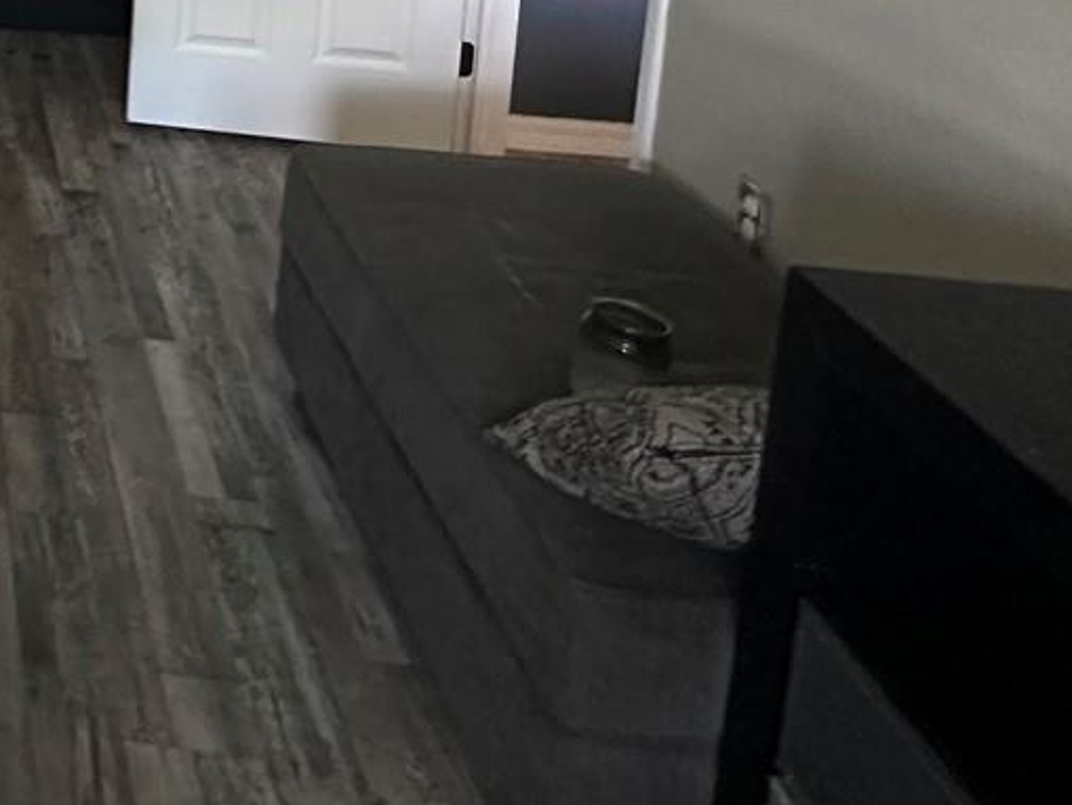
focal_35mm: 44
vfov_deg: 26.3
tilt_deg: -8.0
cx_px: -301
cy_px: -320
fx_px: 1363
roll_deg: -1.0
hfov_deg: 32.8
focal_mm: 2.22
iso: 640
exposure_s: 1/60
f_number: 2.2
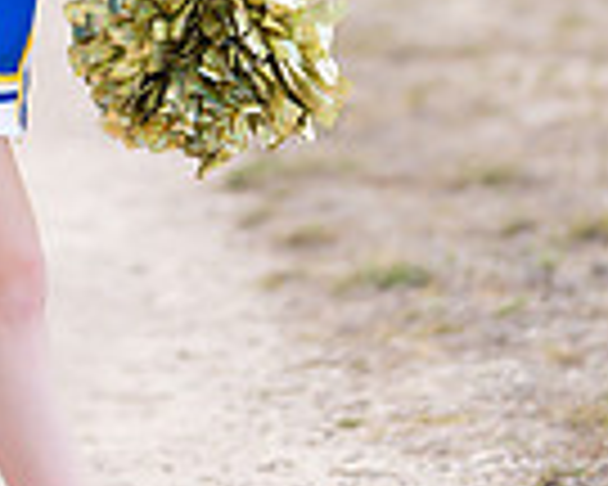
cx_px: -22
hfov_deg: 7.6
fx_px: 4571
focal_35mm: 254
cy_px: -174
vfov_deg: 6.0
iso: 100
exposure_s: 1/500
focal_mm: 50
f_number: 1.2
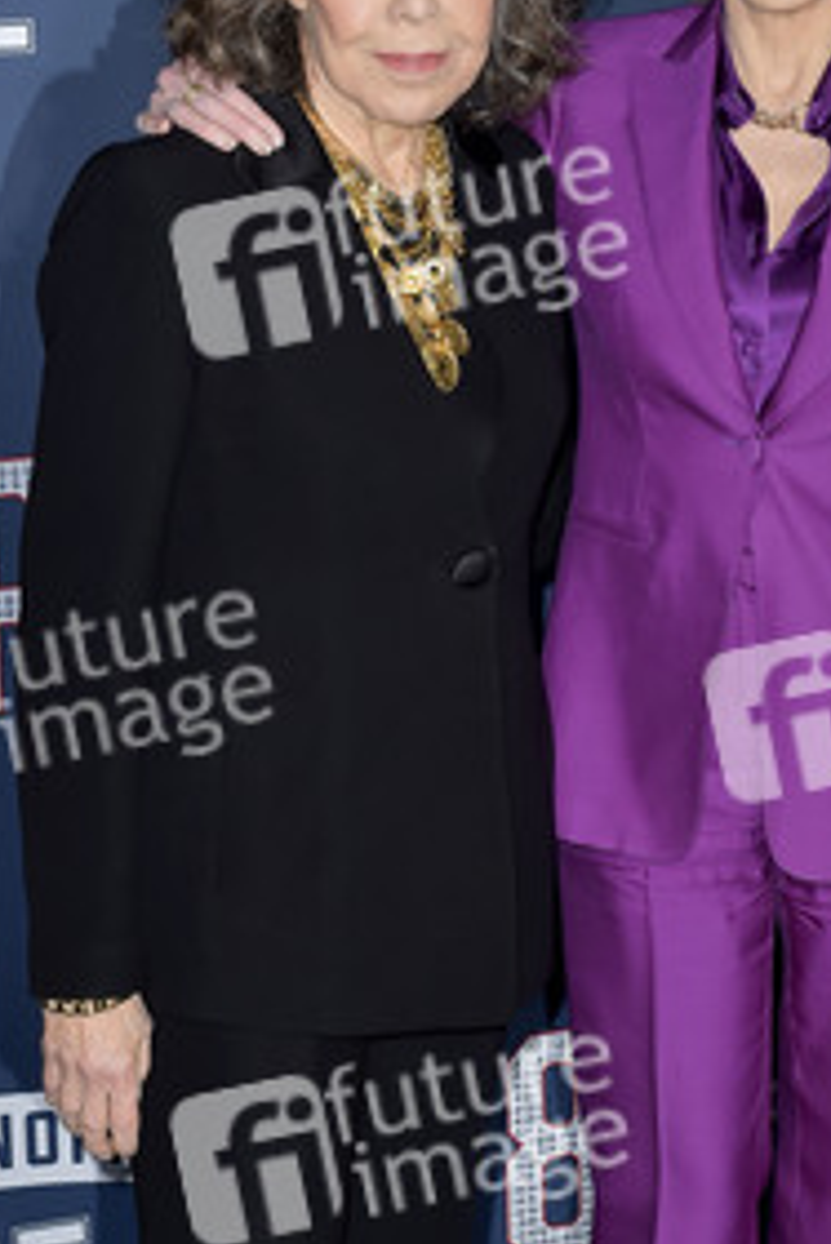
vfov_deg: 24.4
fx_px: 2870
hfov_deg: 16.4
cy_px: 475
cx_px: 531
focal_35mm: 83
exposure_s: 1/250
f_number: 6.3
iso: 400
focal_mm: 58
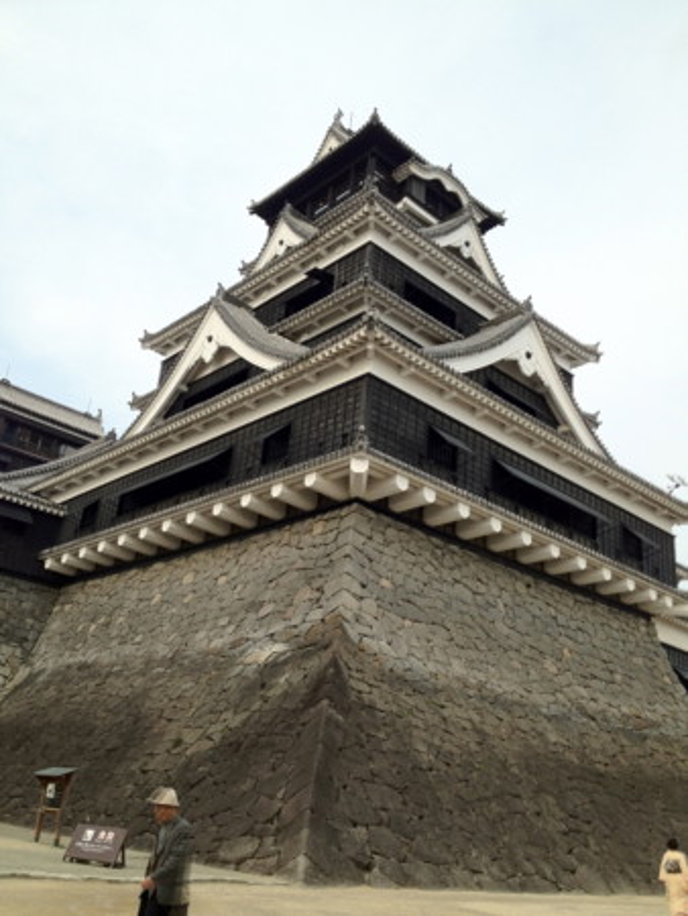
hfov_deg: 40.7
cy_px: 458
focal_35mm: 35
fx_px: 927
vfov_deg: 52.6
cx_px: 344
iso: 64
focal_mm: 4.28
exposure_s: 1/673
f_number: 2.4
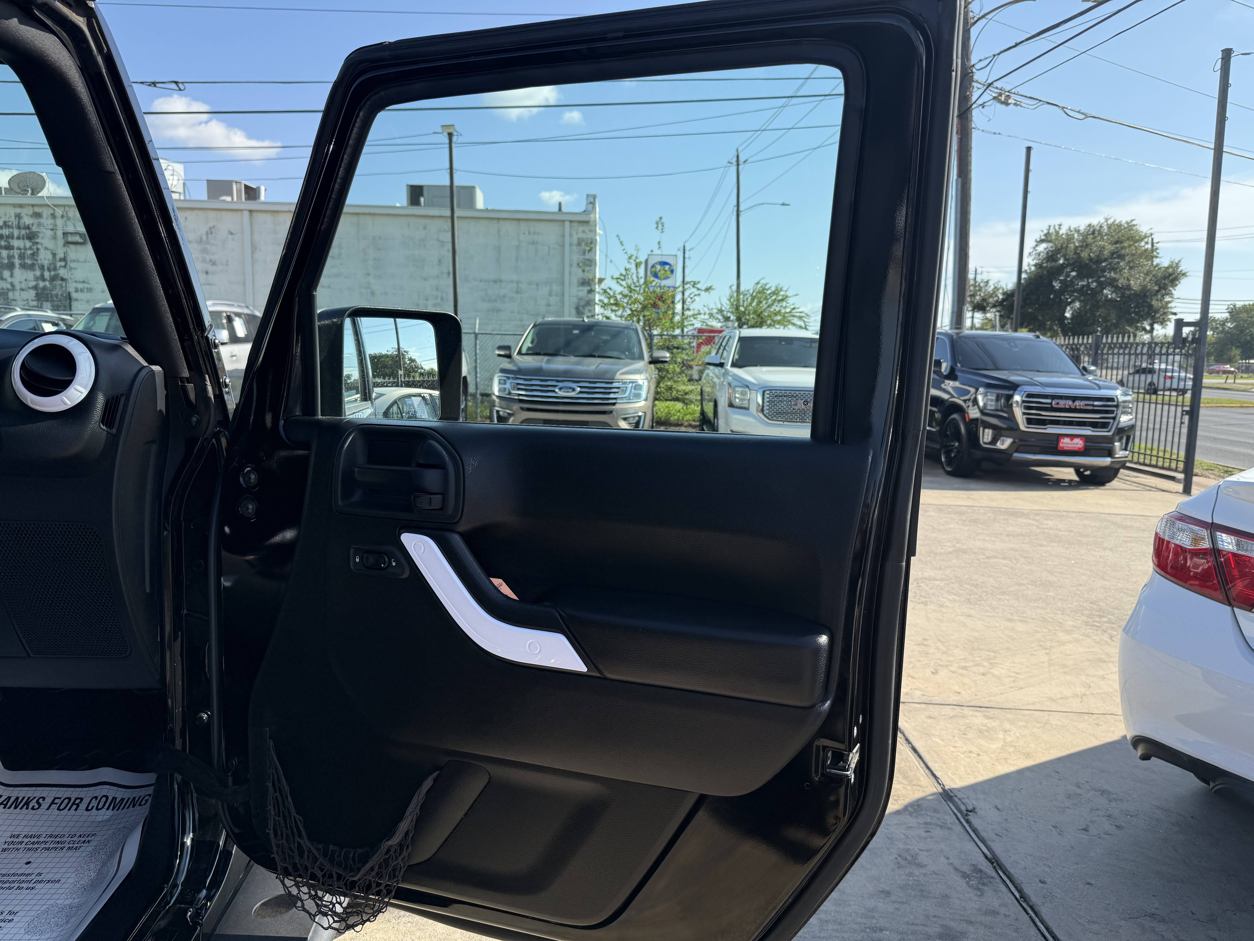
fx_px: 869
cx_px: 627
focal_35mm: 24
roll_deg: -0.9
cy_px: 470
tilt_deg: -6.8
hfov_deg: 71.6
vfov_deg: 56.8
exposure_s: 1/2525
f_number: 1.78
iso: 80
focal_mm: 6.76
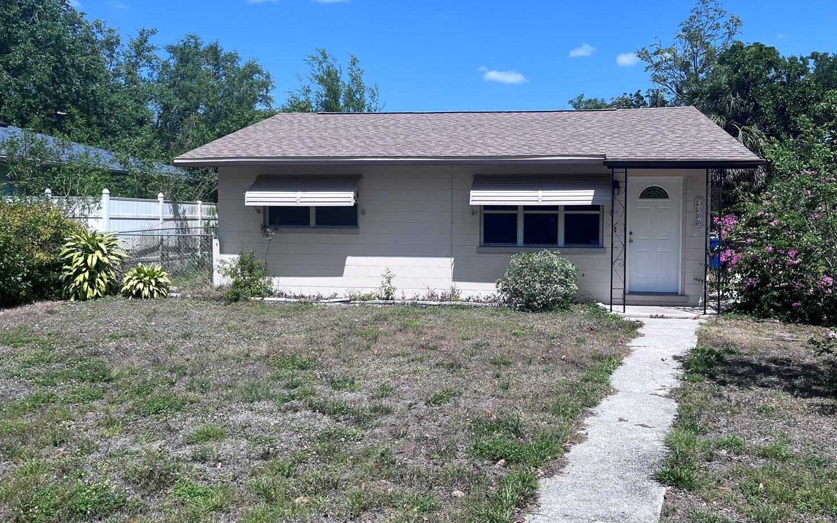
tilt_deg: +1.3
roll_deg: -0.3
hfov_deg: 62.8
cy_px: 232
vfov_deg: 41.8
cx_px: 453
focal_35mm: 30
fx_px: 684
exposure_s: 1/3623
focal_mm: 5.1
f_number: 1.6
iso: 50
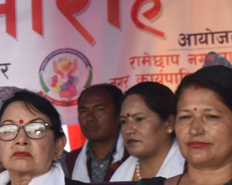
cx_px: -205
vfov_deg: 7.8
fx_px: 1359
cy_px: 102
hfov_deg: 9.2
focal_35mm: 198
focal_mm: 22
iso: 100
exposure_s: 1/160
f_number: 3.8
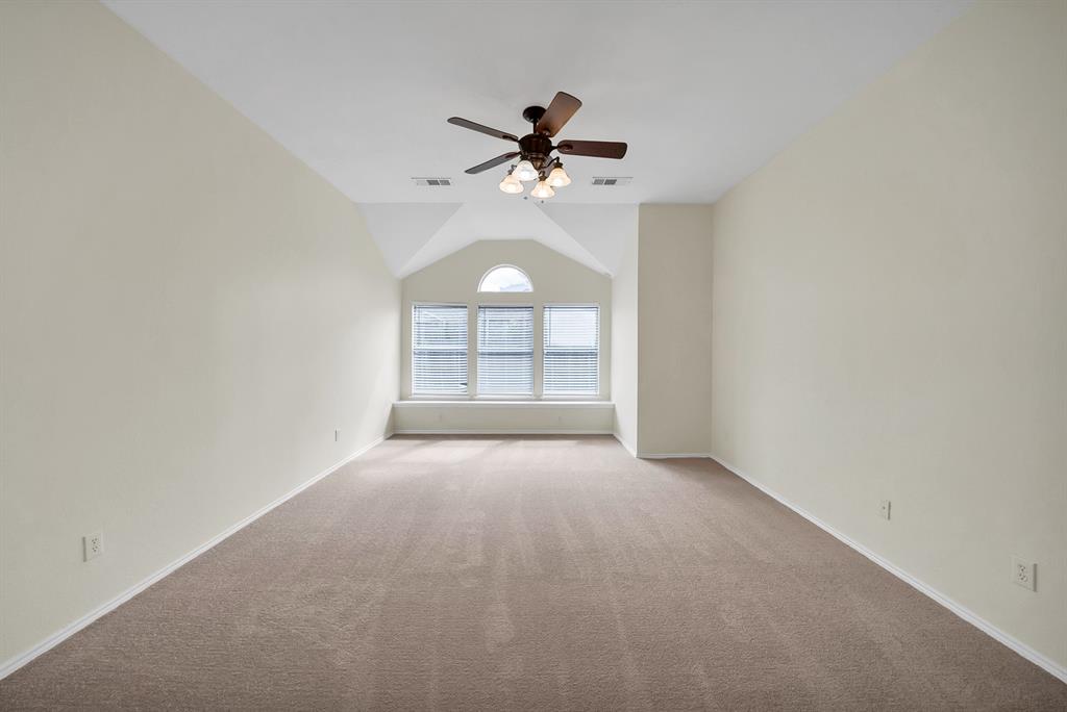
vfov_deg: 90.1
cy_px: 356
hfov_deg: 112.6
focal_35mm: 12
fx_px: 356
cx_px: 534
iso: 640
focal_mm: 12
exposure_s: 1/40
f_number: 9
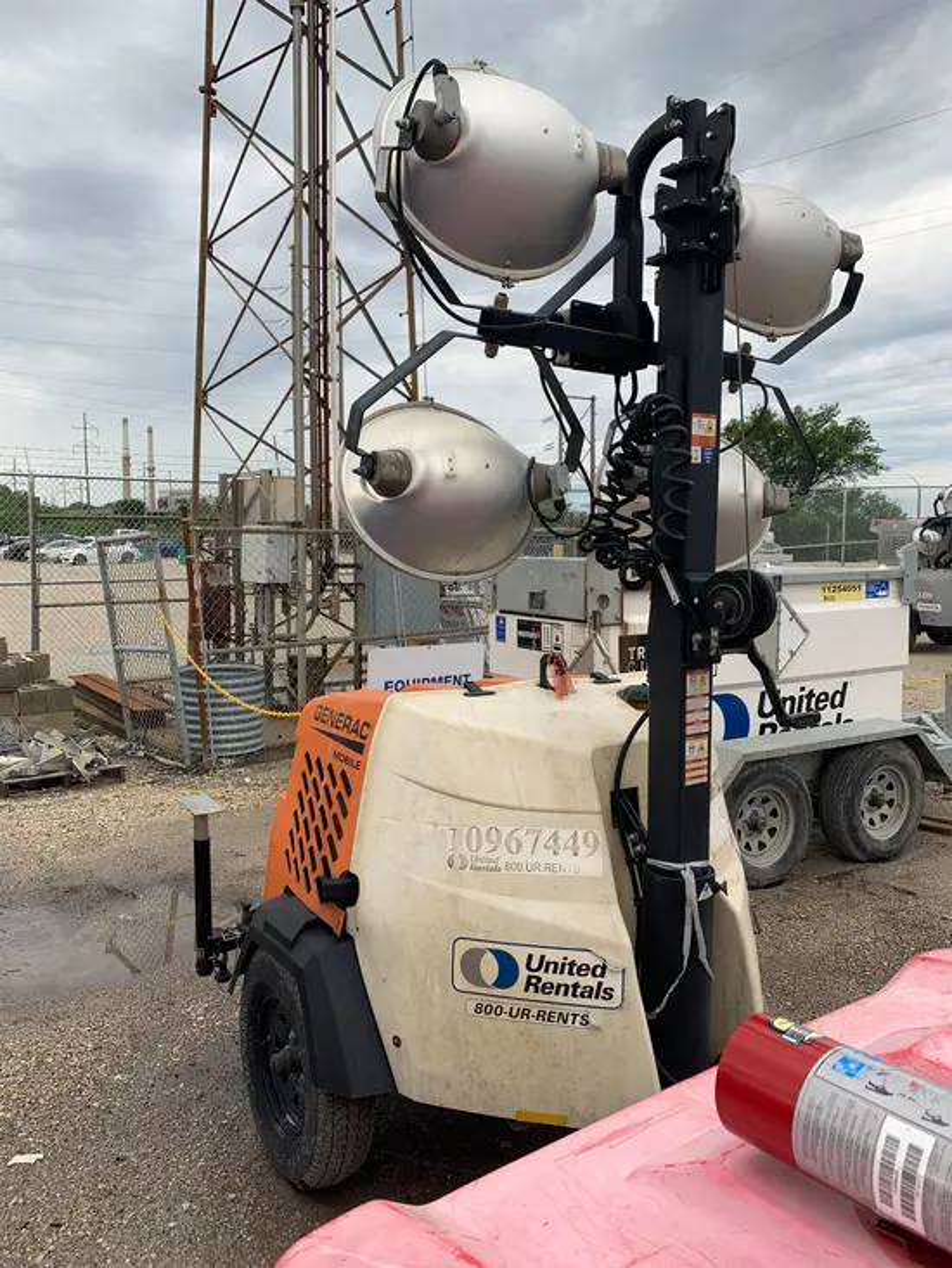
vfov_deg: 67.3
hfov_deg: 53.1
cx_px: 476
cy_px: 634
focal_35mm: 26
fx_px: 953
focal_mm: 4.25
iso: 25
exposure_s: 1/385
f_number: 1.8
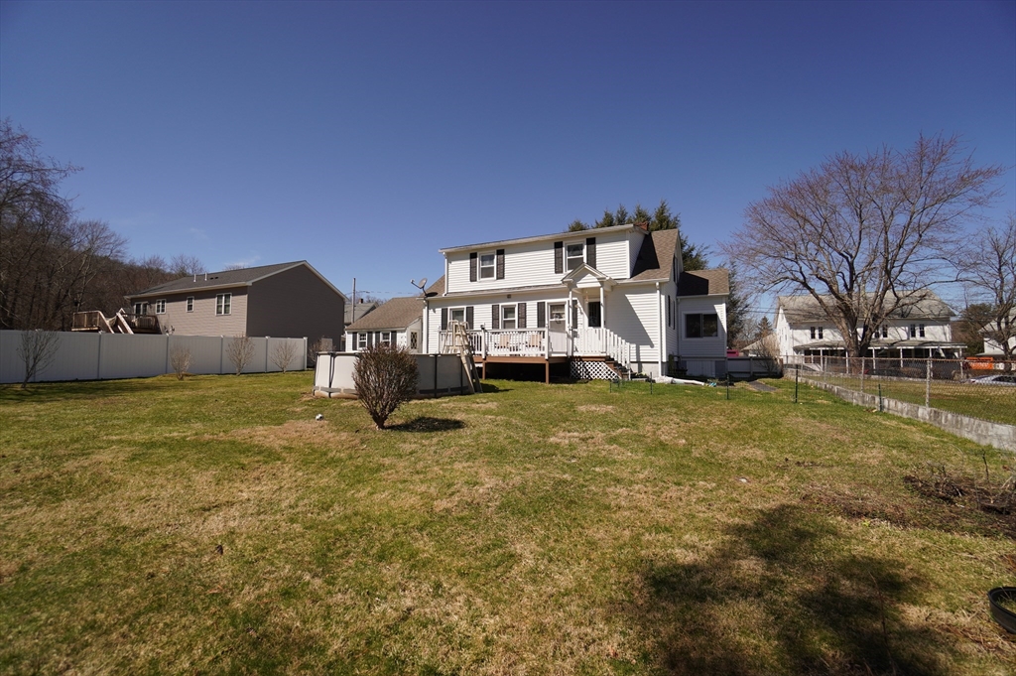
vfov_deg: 77.2
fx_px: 423
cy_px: 338
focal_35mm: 15
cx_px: 508
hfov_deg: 100.4
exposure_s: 1/1500
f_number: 4.5
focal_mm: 10
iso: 160
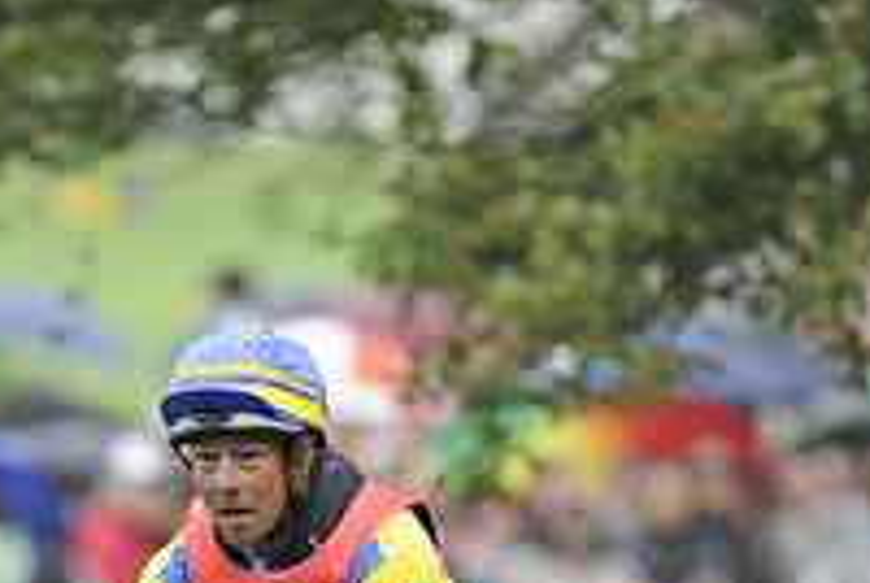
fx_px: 35020
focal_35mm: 1447
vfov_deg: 1.0
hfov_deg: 1.4
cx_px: 244
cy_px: 1249
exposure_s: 1/640
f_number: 5.6
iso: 2000
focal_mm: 500
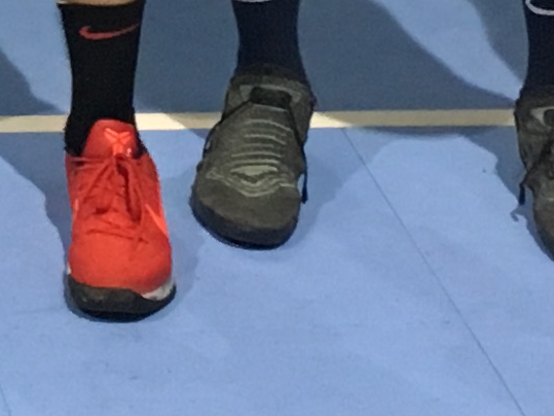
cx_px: -416
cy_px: -765
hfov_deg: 8.8
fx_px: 3472
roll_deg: +0.2
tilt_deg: -8.0
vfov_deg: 6.3
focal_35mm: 217
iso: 125
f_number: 2.2
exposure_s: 1/30
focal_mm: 4.15
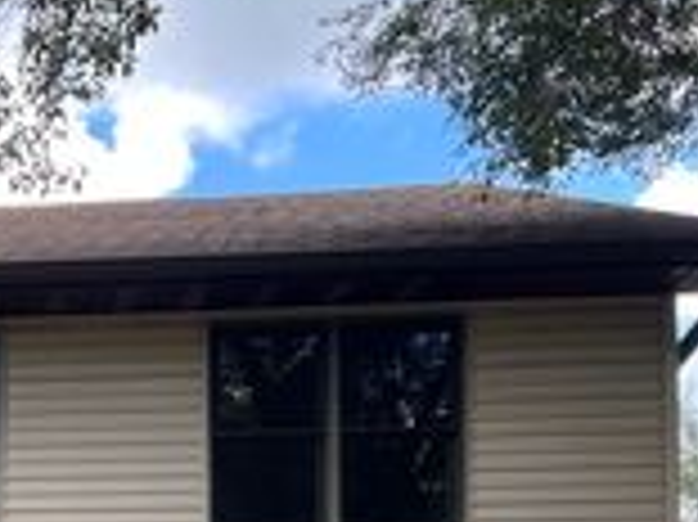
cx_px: -378
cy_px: 704
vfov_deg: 16.5
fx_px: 1692
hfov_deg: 19.9
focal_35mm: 84
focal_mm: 5.7
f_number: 1.5
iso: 50
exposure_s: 1/436
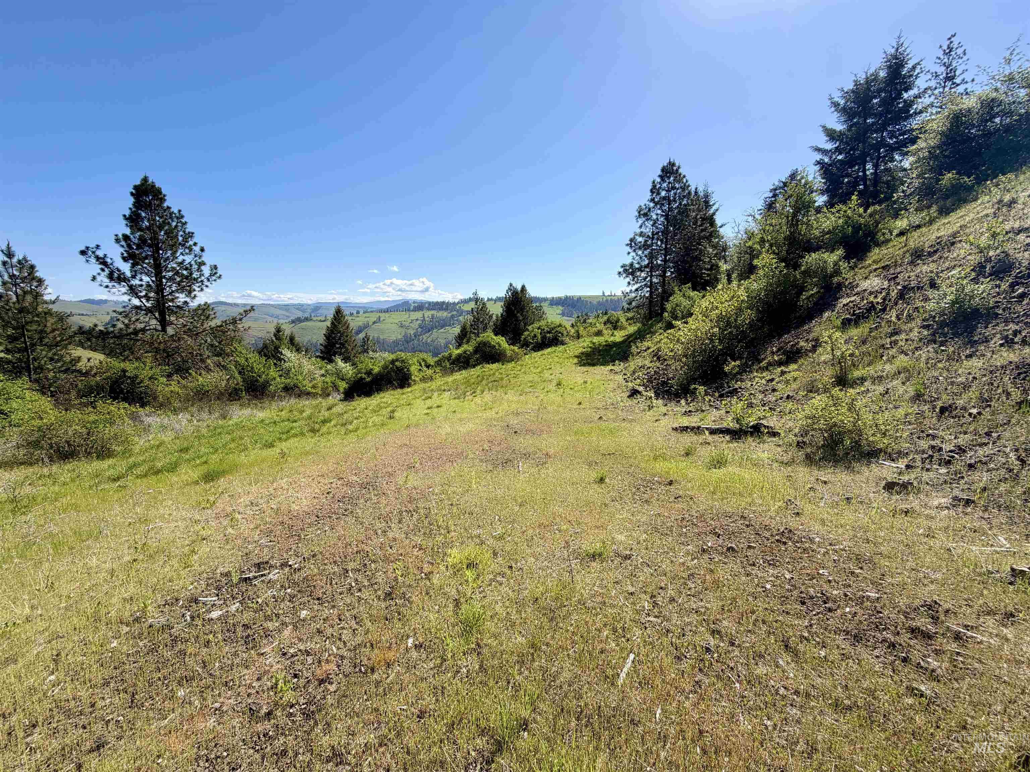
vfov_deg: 85.7
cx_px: 515
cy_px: 386
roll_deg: +0.3
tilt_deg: -9.1
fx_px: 417
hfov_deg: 102.1
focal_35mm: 14
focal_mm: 2.22
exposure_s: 1/770
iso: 20
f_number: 2.2
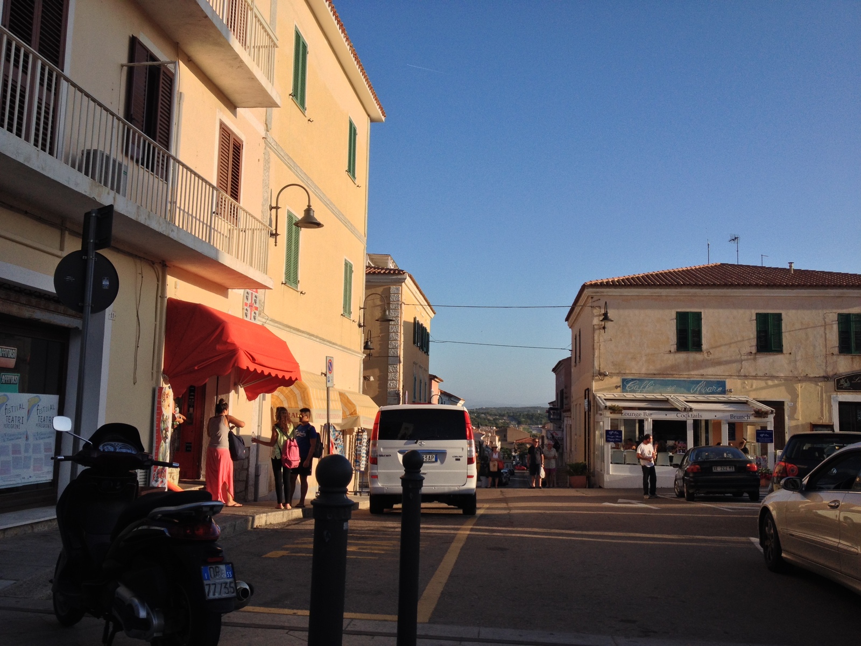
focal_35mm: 35
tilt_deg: +4.9
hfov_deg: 52.6
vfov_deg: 40.7
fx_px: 871
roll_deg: -0.9
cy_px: 323
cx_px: 430
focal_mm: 4.28
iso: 50
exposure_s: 1/1623
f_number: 2.4
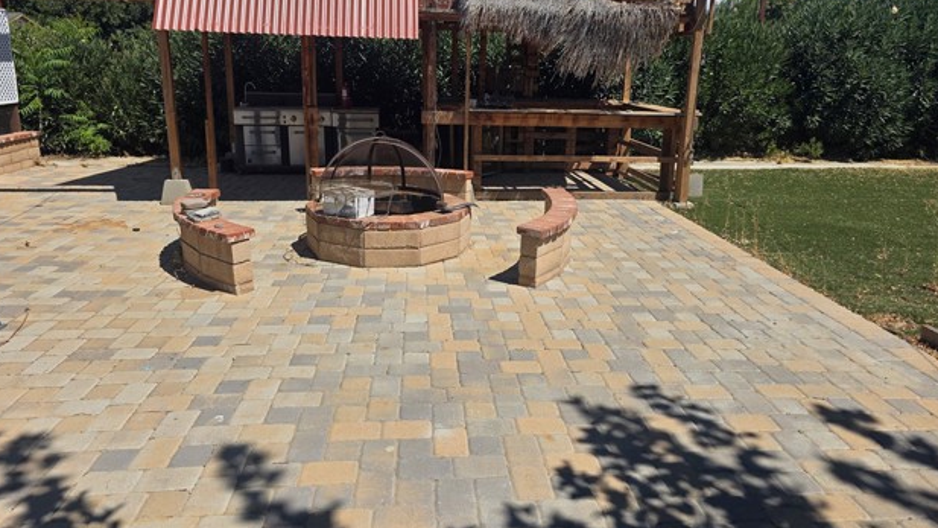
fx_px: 647
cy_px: 224
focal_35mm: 26
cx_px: 467
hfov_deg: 71.9
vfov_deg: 44.2
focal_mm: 6.3
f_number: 1.7
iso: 80
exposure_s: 1/7944
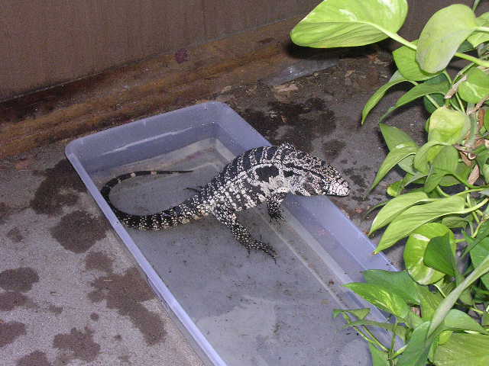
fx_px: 946
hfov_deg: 29.0
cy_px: 183
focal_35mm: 67
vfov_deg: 21.9
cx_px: 244
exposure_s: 1/60.1
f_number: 3.6
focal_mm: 10.2
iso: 394
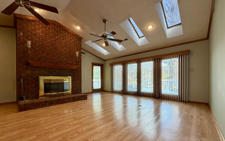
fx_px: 92
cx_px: 112
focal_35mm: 15
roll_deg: +0.9
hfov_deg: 101.5
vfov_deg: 74.4
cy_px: 80
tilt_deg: +0.9
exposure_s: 1/120
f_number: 2.2
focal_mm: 2.22
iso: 200
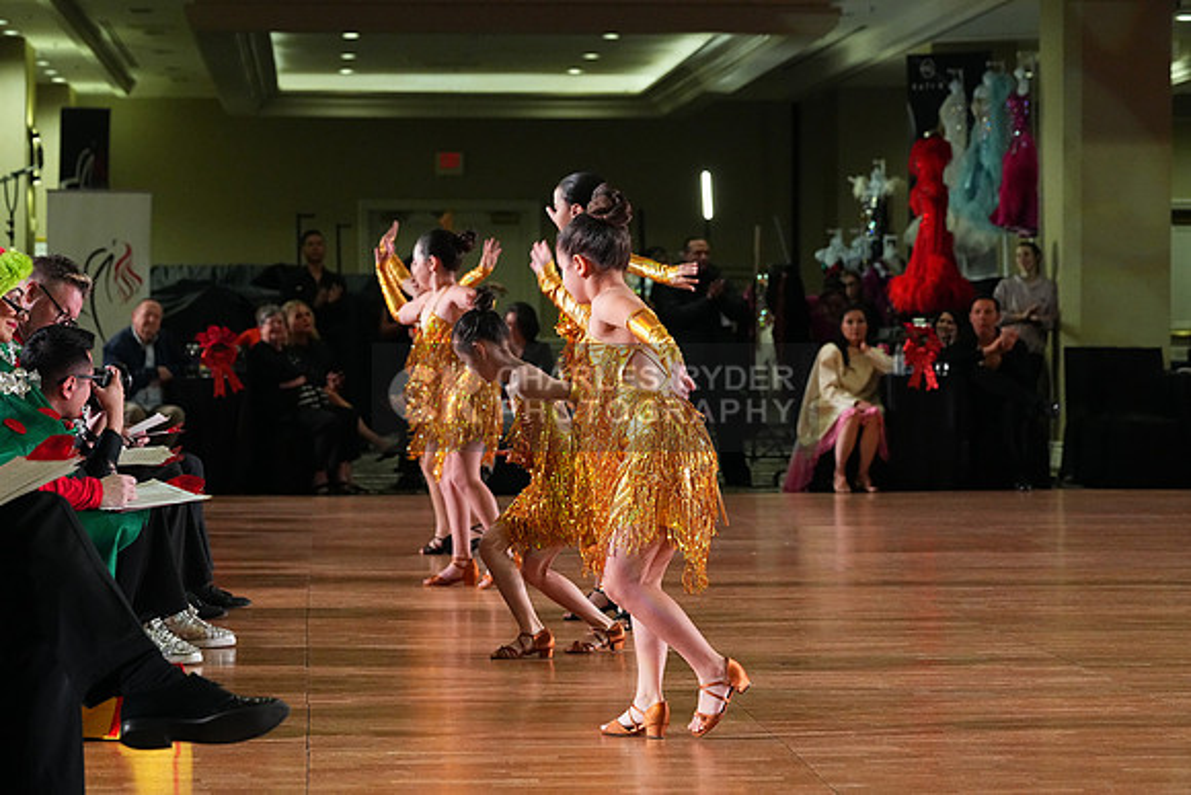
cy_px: 398
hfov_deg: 18.8
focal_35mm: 109
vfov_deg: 12.6
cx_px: 596
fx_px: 3607
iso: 8000
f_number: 6.3
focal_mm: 109
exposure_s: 1/400
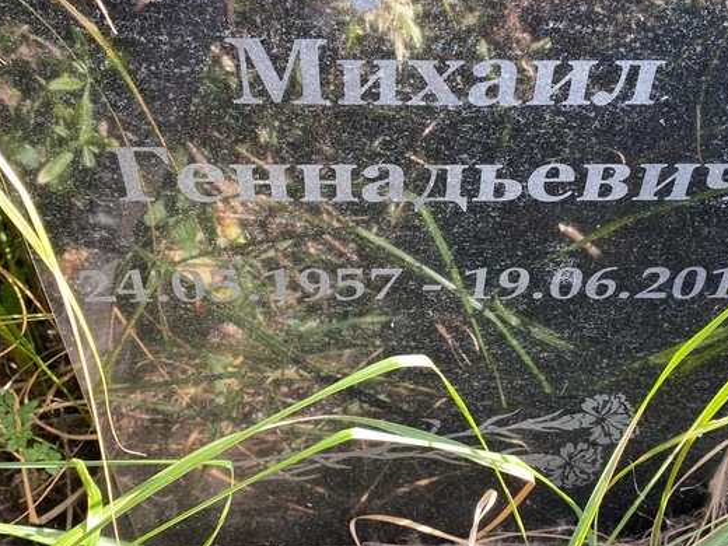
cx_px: 413
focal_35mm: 40
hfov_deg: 46.7
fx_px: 841
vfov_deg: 35.9
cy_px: 232
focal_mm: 4.25
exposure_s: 1/122
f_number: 1.8
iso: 50
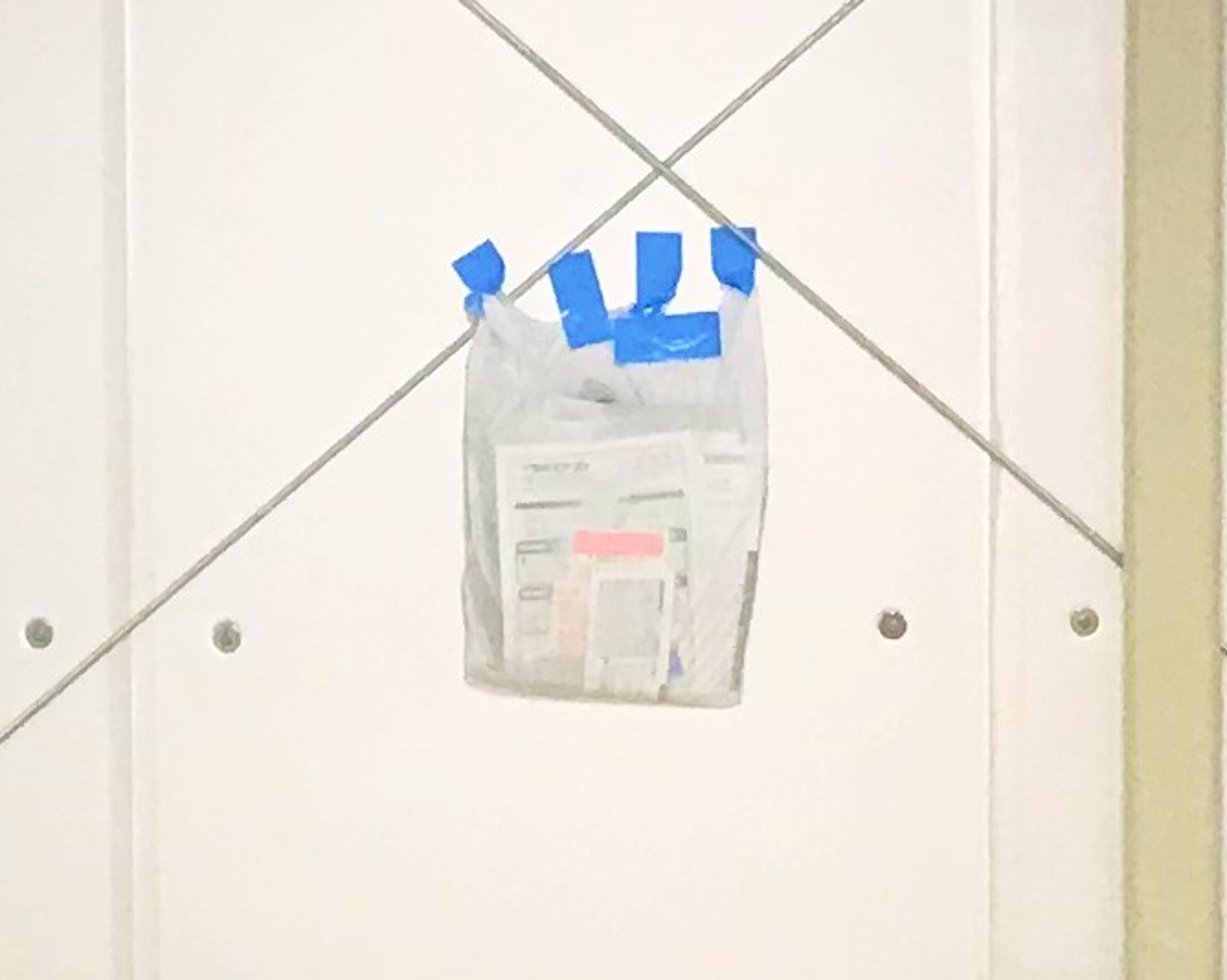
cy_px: 422
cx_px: 560
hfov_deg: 11.7
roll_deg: -0.9
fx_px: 5990
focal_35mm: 165
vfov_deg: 9.4
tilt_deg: -4.5
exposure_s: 1/33
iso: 40
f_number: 1.8
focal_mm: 3.99
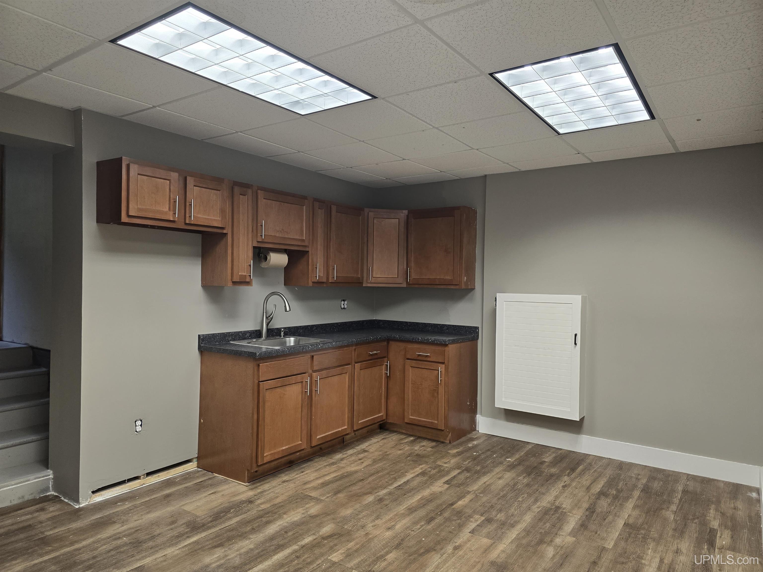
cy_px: 286
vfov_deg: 58.9
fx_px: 507
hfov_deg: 73.9
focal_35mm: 23
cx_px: 382
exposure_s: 1/120
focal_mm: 6.3
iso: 125
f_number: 1.7
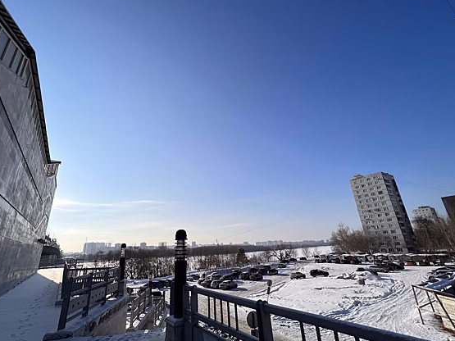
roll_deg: +2.4
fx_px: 197
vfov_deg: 81.7
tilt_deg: +19.6
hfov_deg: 98.0
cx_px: 211
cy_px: 170
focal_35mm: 15
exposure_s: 1/6944
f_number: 1.8
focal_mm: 1.57
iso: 40
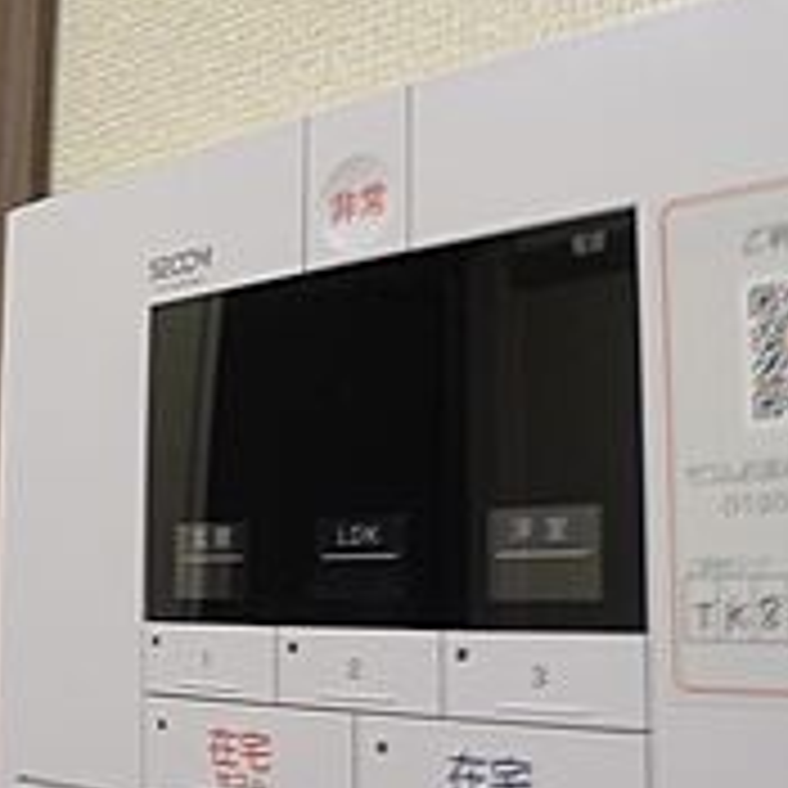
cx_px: 459
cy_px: 482
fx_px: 1442
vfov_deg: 30.5
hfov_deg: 30.5
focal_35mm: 56
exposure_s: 1/8
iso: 80
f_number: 2
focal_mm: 5.1
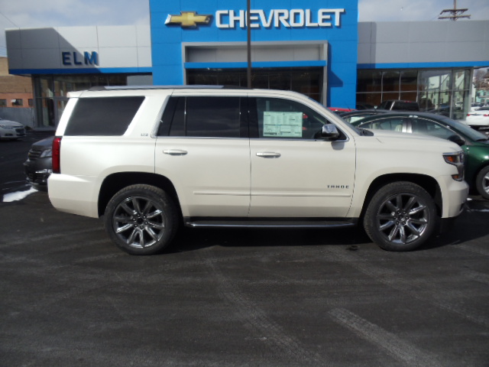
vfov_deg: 32.9
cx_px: 244
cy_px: 184
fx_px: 622
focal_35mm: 44
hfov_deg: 42.9
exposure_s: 1/640
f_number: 7.1
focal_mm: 6
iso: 100
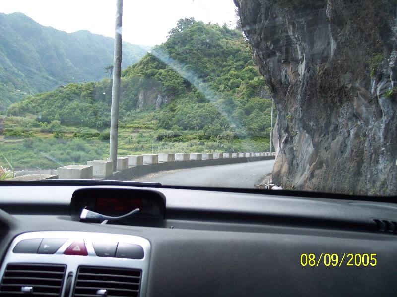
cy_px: 148
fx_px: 436
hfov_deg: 49.0
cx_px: 198
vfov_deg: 37.7
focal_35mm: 38
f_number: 2.8
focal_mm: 8
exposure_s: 1/500
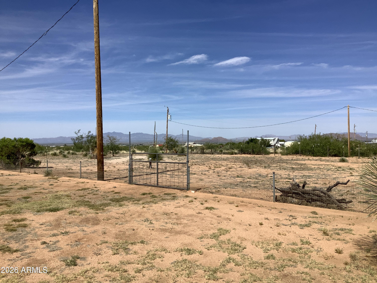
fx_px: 338
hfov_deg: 58.4
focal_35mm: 31
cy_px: 142
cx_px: 188
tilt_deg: -1.3
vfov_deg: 45.4
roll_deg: +0.9
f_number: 2.4
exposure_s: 1/2632
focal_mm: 3.3
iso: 25
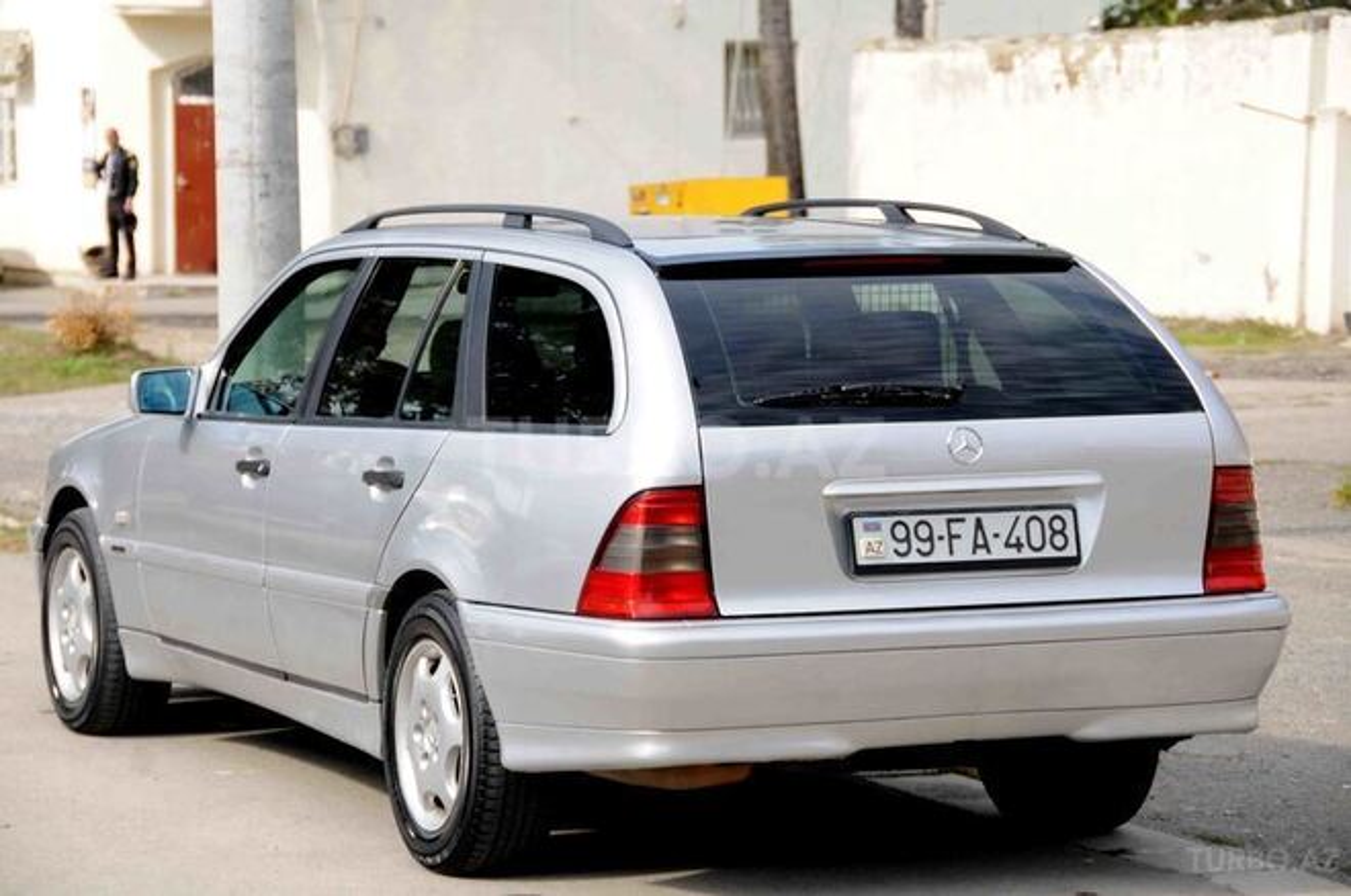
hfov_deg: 14.9
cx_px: 676
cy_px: 448
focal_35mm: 138
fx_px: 5171
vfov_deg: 9.9
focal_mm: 92
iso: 320
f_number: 6.3
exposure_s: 1/500
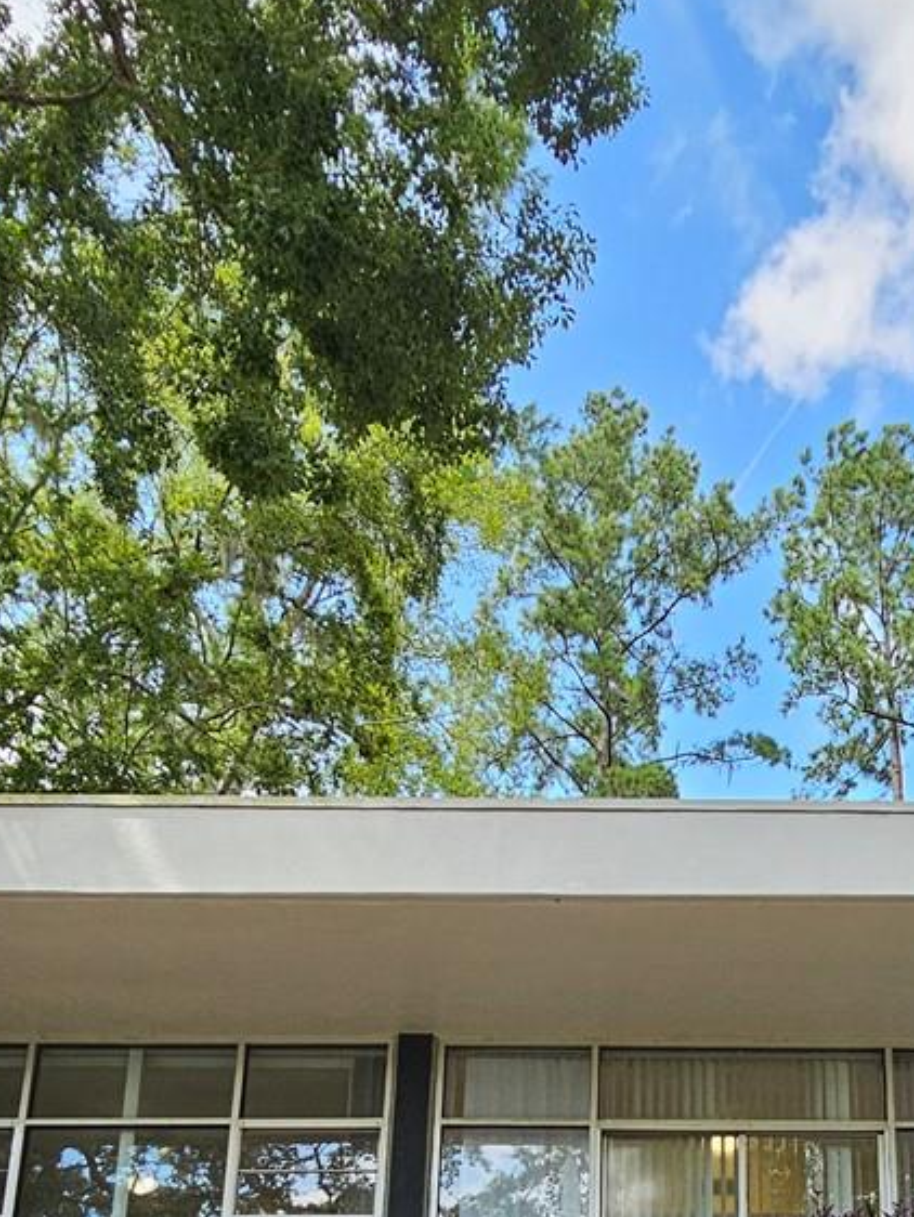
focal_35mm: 37
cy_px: 1239
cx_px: 702
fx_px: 1302
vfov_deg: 42.6
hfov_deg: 37.6
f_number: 2.2
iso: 50
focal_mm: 2.2
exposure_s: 1/367
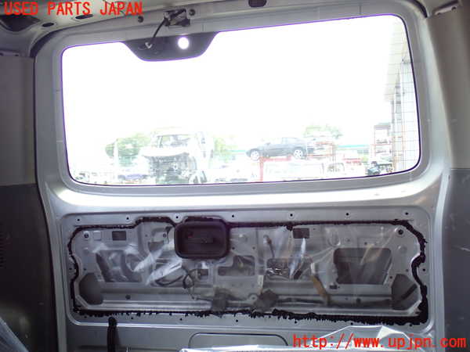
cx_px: 235
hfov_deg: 42.9
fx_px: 597
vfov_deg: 32.9
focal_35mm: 44
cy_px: 176
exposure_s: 1/50
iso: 200
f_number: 2.9
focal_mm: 7.84
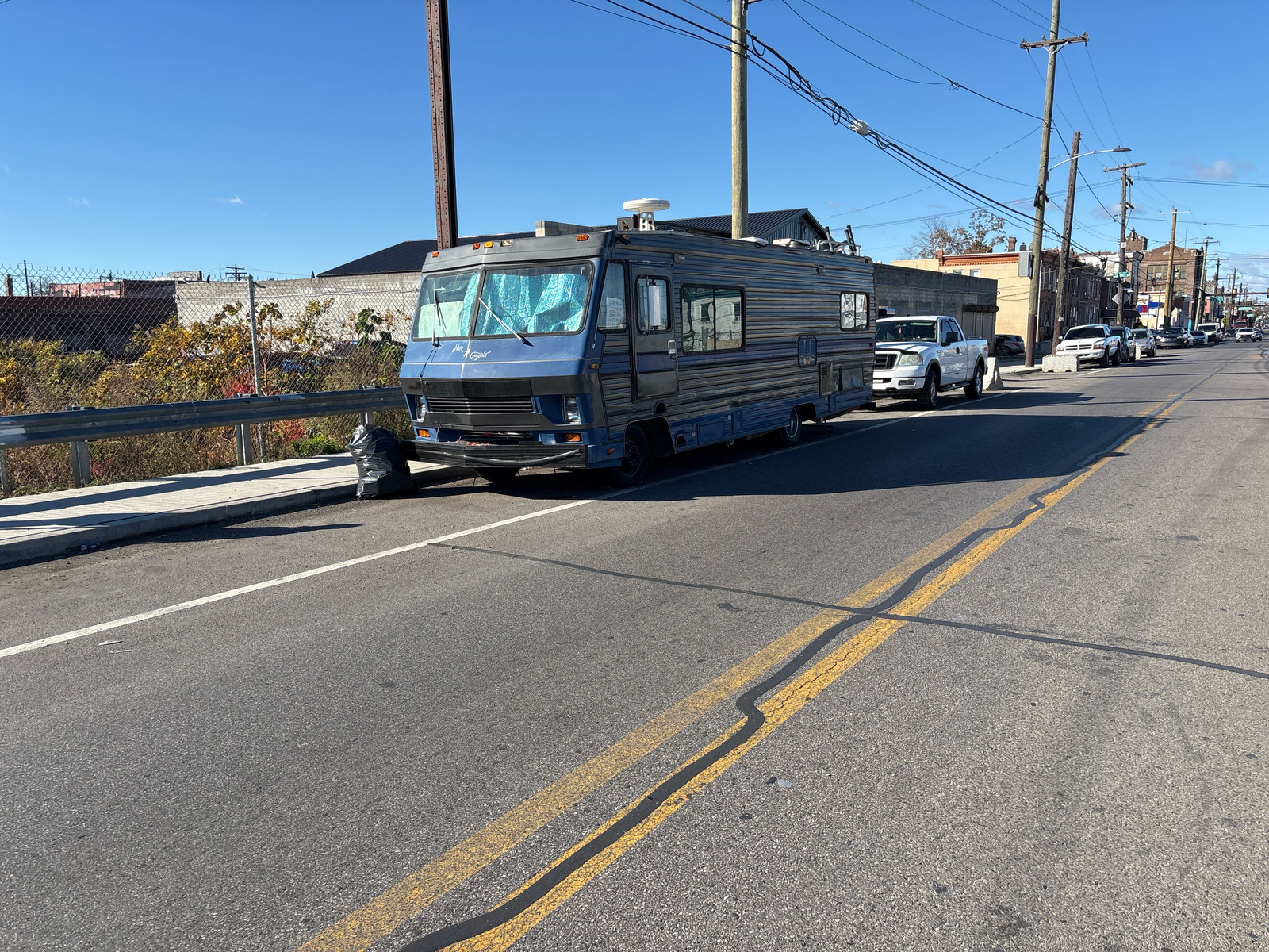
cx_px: 634
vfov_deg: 53.1
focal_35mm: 26
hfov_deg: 67.3
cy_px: 476
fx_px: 953
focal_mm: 5.96
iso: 50
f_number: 1.6
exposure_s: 1/2242
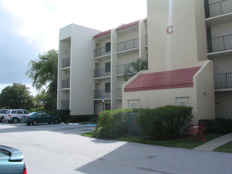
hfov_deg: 50.1
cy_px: 87
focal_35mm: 37
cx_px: 116
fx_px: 248
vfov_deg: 38.7
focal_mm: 5.6
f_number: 4.5
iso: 100
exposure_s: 1/294
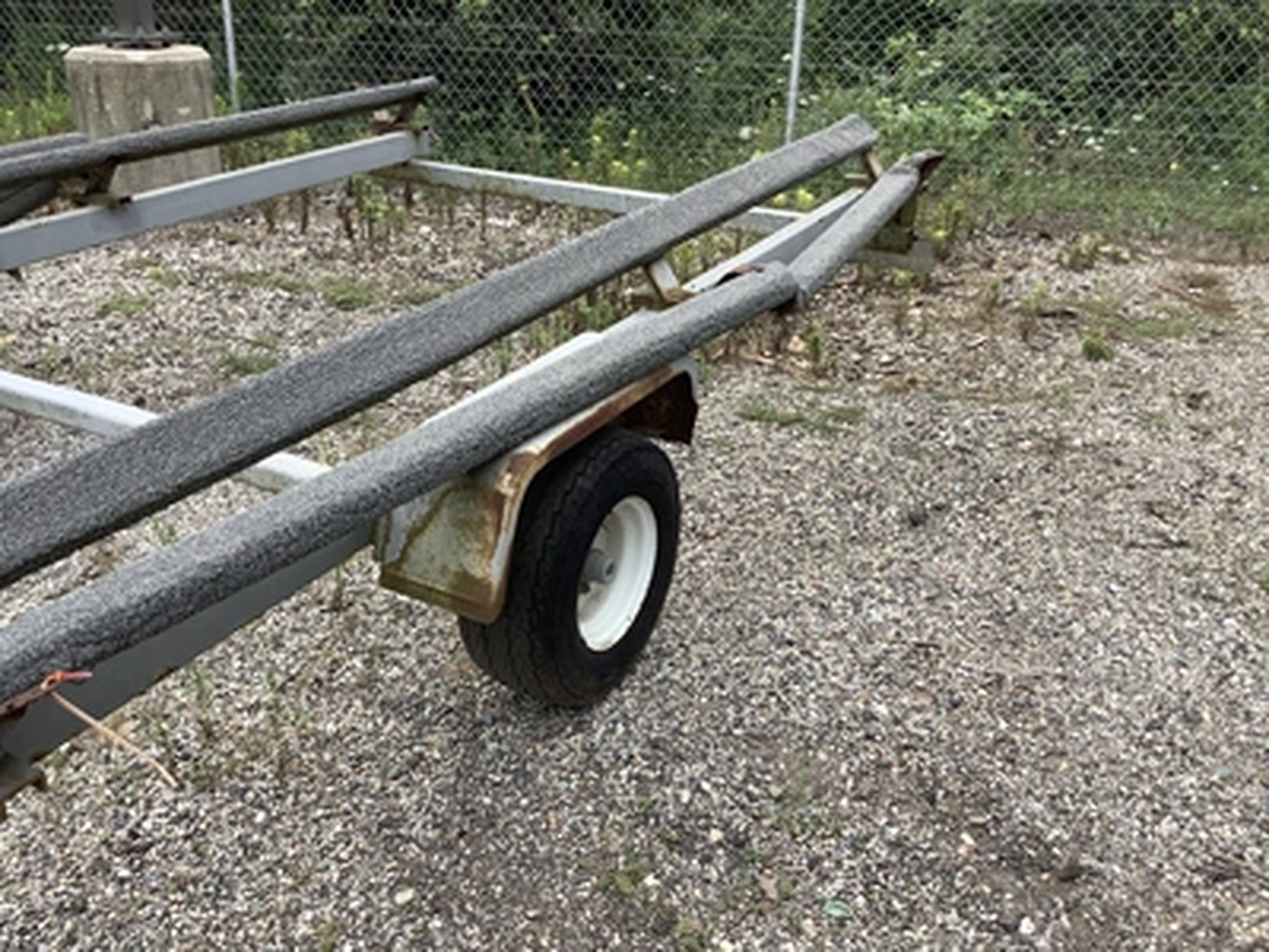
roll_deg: -2.4
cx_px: 634
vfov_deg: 45.4
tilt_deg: -24.9
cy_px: 476
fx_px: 1136
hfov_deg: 58.4
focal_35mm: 31
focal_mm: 3.3
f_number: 2.4
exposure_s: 1/509
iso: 25
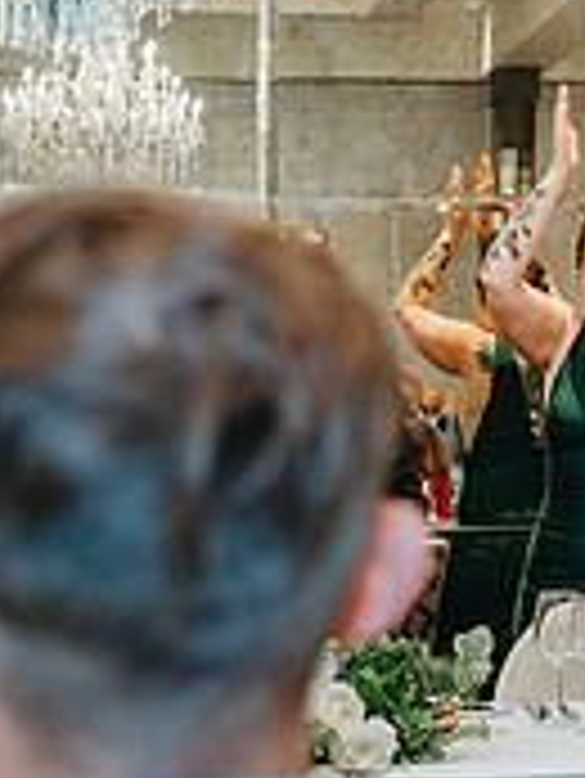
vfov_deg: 17.4
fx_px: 2543
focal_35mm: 113
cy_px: 335
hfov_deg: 11.7
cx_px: 1188
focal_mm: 35
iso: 1600
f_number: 2.8
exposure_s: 1/125
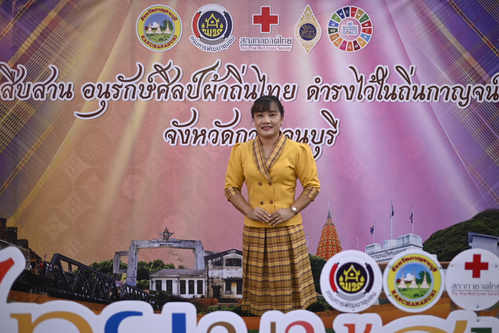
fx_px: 762
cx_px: 262
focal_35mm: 55
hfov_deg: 36.2
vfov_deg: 24.6
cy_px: 183
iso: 320
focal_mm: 50
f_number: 1.8
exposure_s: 1/320
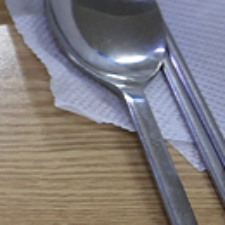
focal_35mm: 157
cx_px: -594
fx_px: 1155
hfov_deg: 8.1
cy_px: -25
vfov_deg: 11.0
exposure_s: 1/125
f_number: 1.6
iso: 125
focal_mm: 8.8
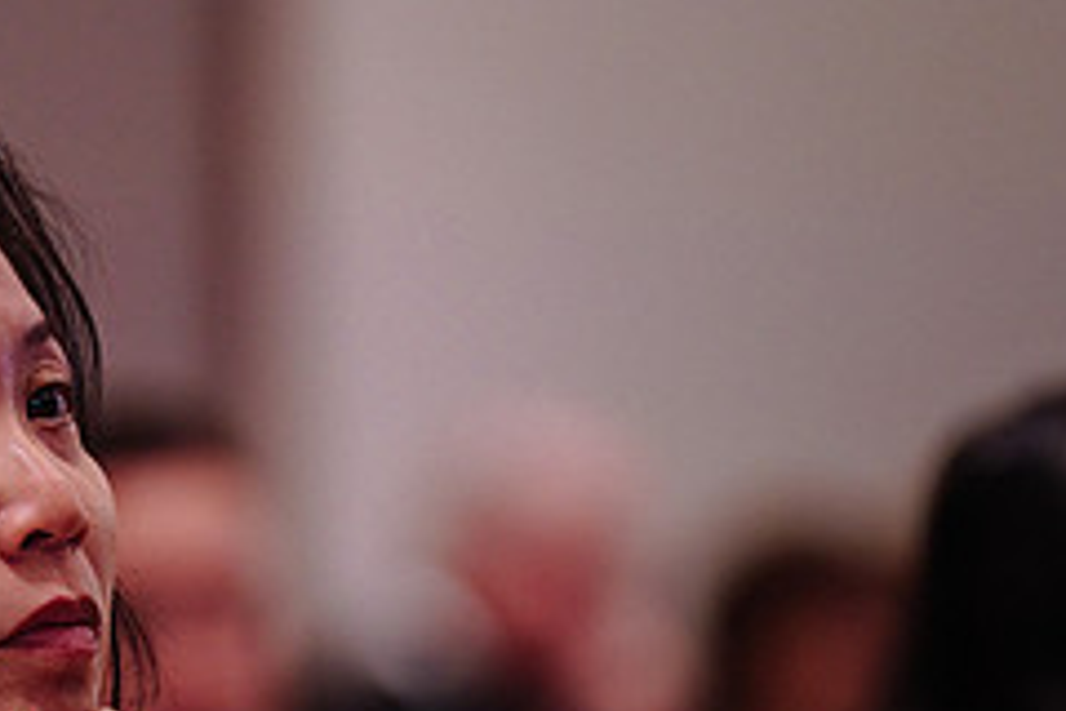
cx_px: 338
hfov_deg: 4.3
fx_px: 14301
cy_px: 678
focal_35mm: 483
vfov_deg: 2.8
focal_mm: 200
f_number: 2.8
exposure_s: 1/200
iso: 2500
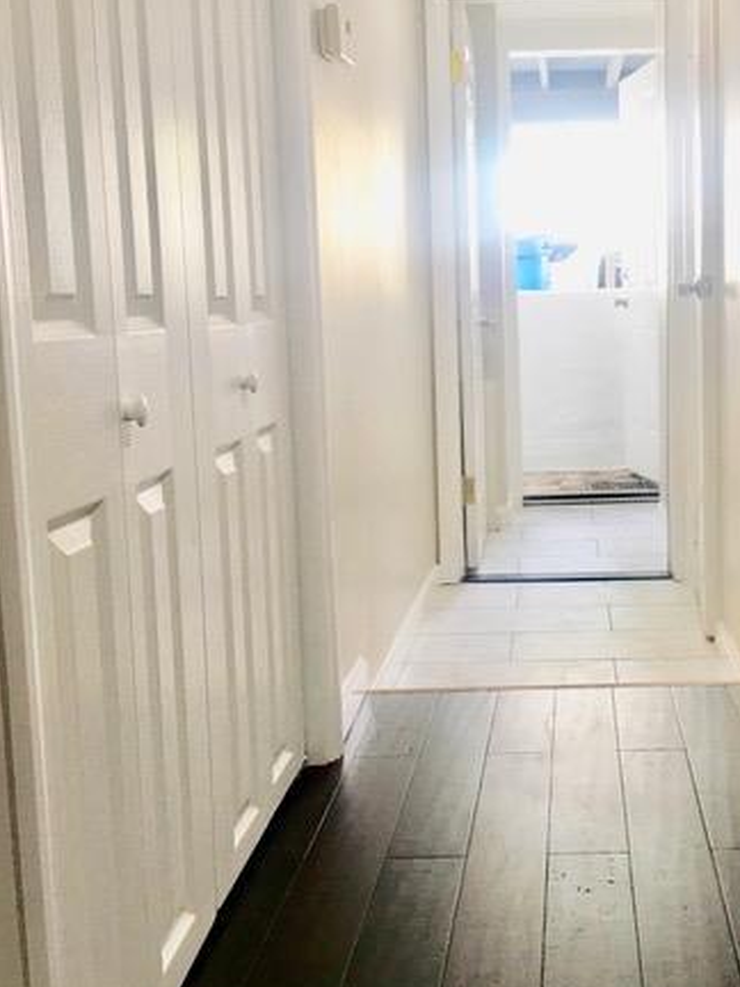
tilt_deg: -6.1
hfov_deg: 33.0
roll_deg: +0.1
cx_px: 541
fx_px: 1226
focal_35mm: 43
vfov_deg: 43.8
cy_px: 466
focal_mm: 4.15
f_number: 2.2
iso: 25
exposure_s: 1/30
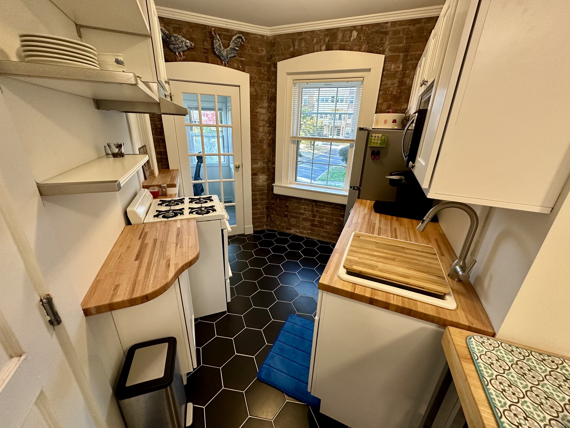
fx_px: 231
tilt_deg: -20.7
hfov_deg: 102.1
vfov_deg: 85.7
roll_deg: -2.1
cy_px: 214
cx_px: 285
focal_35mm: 14
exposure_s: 1/60
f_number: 2.2
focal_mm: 2.22
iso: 250
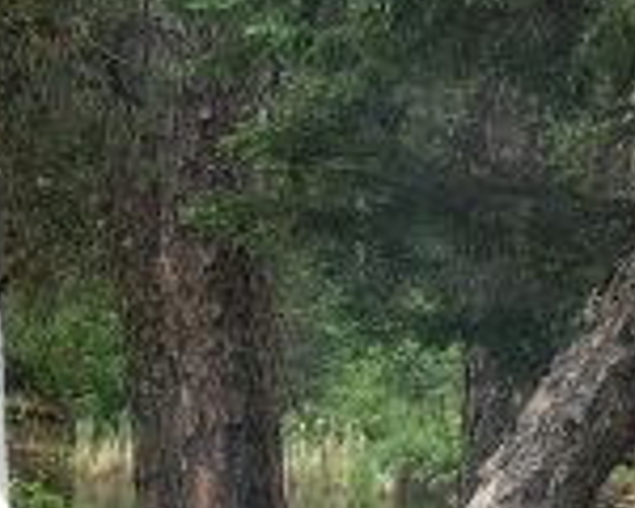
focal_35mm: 151
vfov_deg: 9.8
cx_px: 343
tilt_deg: -11.7
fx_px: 2838
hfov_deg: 12.8
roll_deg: -3.1
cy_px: 872
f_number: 2.2
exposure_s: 1/120
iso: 25
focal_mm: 4.15
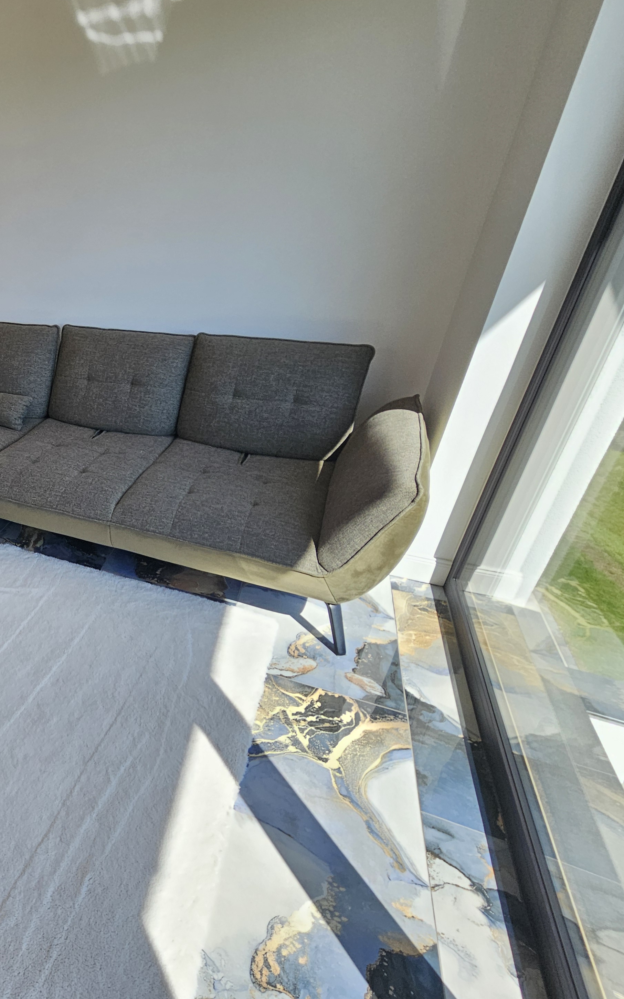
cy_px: 512
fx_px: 517
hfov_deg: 47.0
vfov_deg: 88.0
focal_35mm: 19
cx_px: -49
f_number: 2.2
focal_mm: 2.2
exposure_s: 1/709
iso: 64
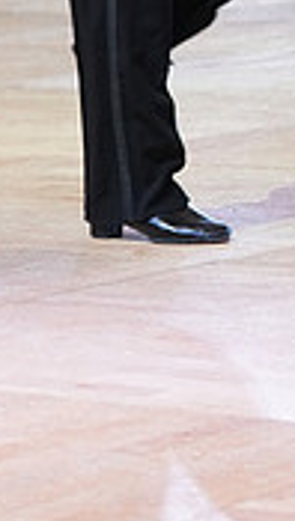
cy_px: -232
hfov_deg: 4.6
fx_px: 3600
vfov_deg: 8.1
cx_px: 511
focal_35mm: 260
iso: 2500
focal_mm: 75
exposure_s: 1/250
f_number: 4
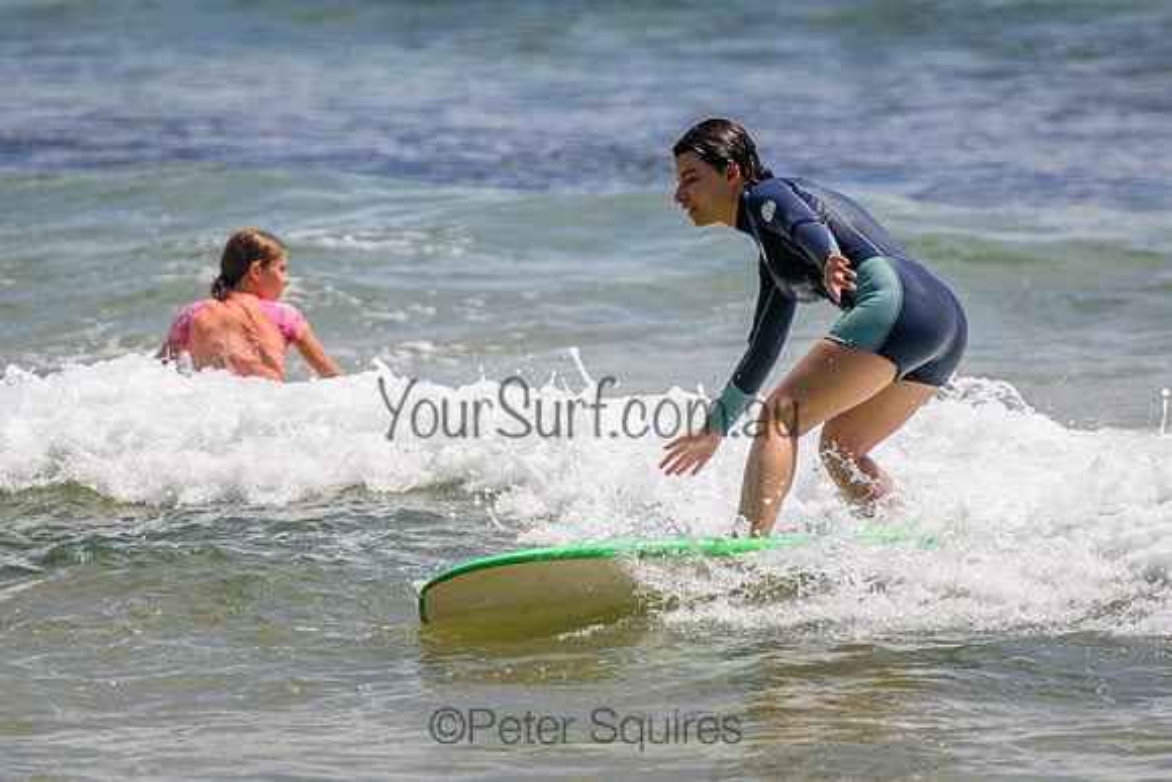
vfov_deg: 2.5
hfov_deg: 3.7
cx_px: 575
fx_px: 17905
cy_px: 269
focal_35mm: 550
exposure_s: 1/2000
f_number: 5.6
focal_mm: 400
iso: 220
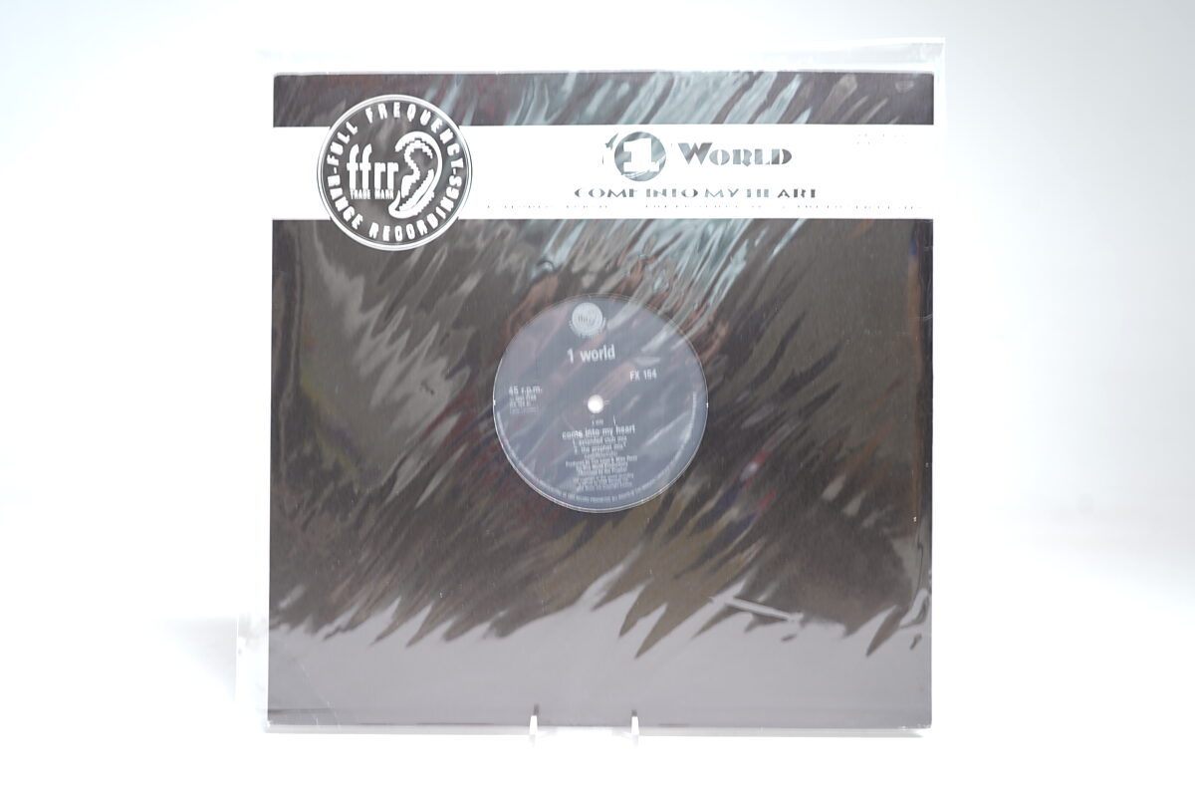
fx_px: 996
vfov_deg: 43.6
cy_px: 398
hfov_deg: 61.9
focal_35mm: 30
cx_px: 598
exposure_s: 1/1.6
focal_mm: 30
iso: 64
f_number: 5
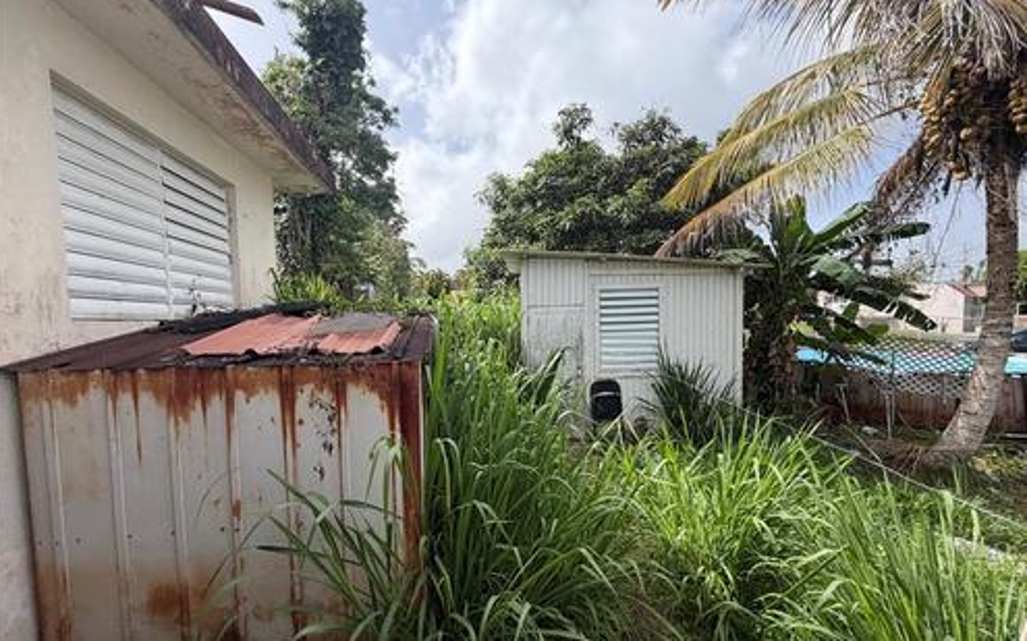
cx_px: 510
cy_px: 341
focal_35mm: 15
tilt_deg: -0.2
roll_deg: +2.8
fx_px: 420
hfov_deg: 101.5
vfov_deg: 74.7
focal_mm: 2.22
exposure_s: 1/770
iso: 40
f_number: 2.2
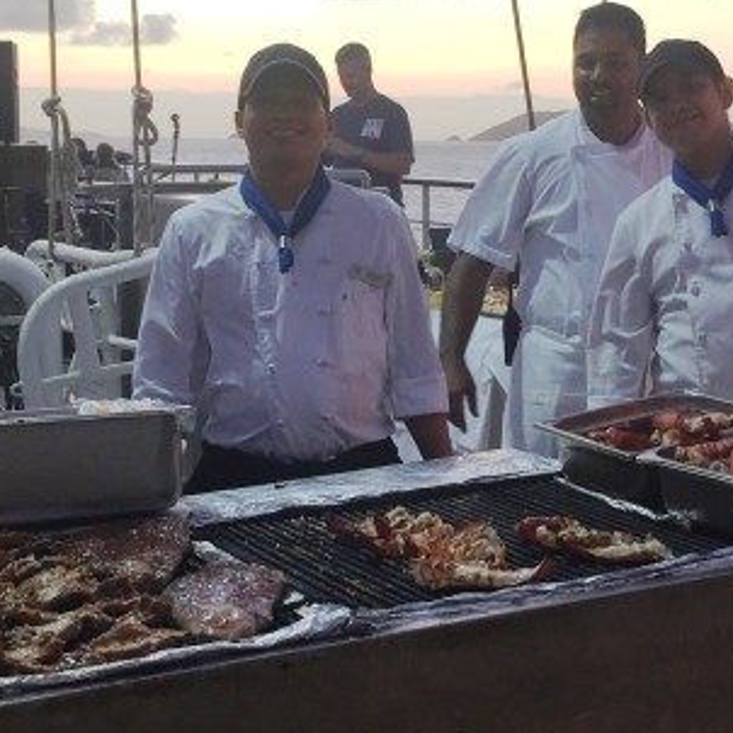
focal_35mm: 68
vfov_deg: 25.3
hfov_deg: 25.2
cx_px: 495
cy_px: 405
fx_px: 1629
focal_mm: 4.15
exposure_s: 1/40
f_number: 2.2
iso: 40
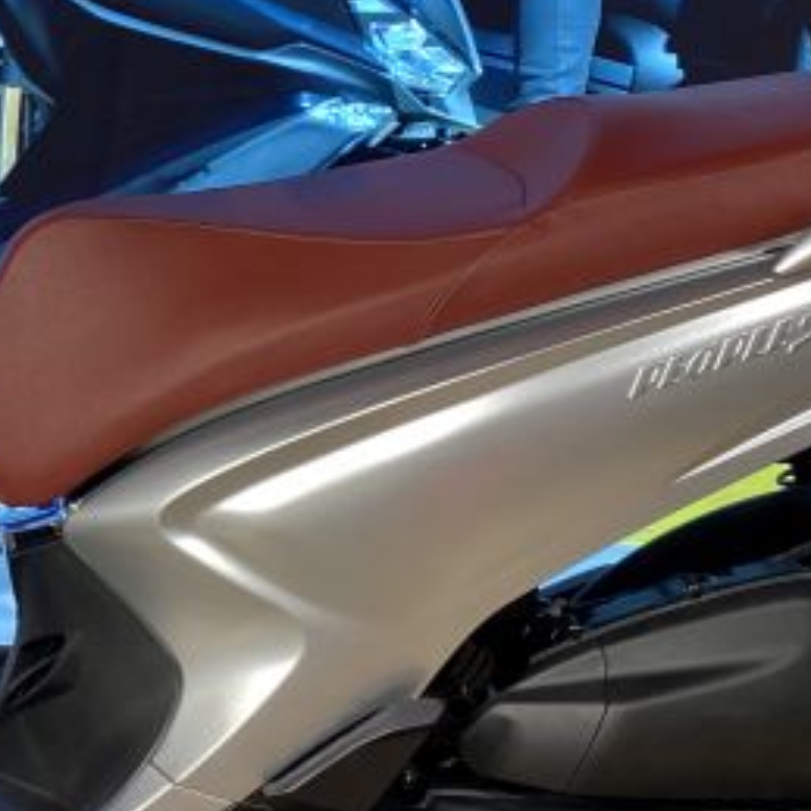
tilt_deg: -12.2
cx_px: -44
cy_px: 236
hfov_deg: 17.9
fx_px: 2492
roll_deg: +0.5
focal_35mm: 94
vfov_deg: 18.4
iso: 100
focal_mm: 4.25
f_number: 1.8
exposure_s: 1/100
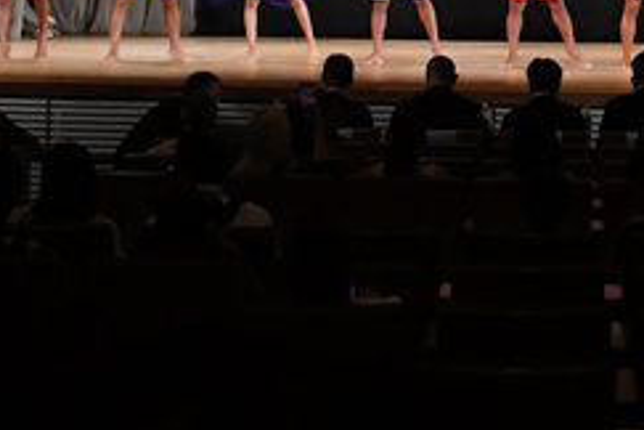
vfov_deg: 9.9
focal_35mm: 134
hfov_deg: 14.8
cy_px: -239
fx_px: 2397
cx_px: 762
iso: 3200
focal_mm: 28
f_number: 5.6
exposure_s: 1/400
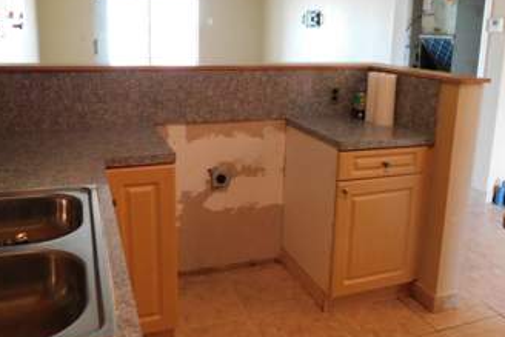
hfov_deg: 54.4
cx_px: 262
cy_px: 134
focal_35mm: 35
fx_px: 491
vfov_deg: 37.7
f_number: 3
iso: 400
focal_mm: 4
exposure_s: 1/30
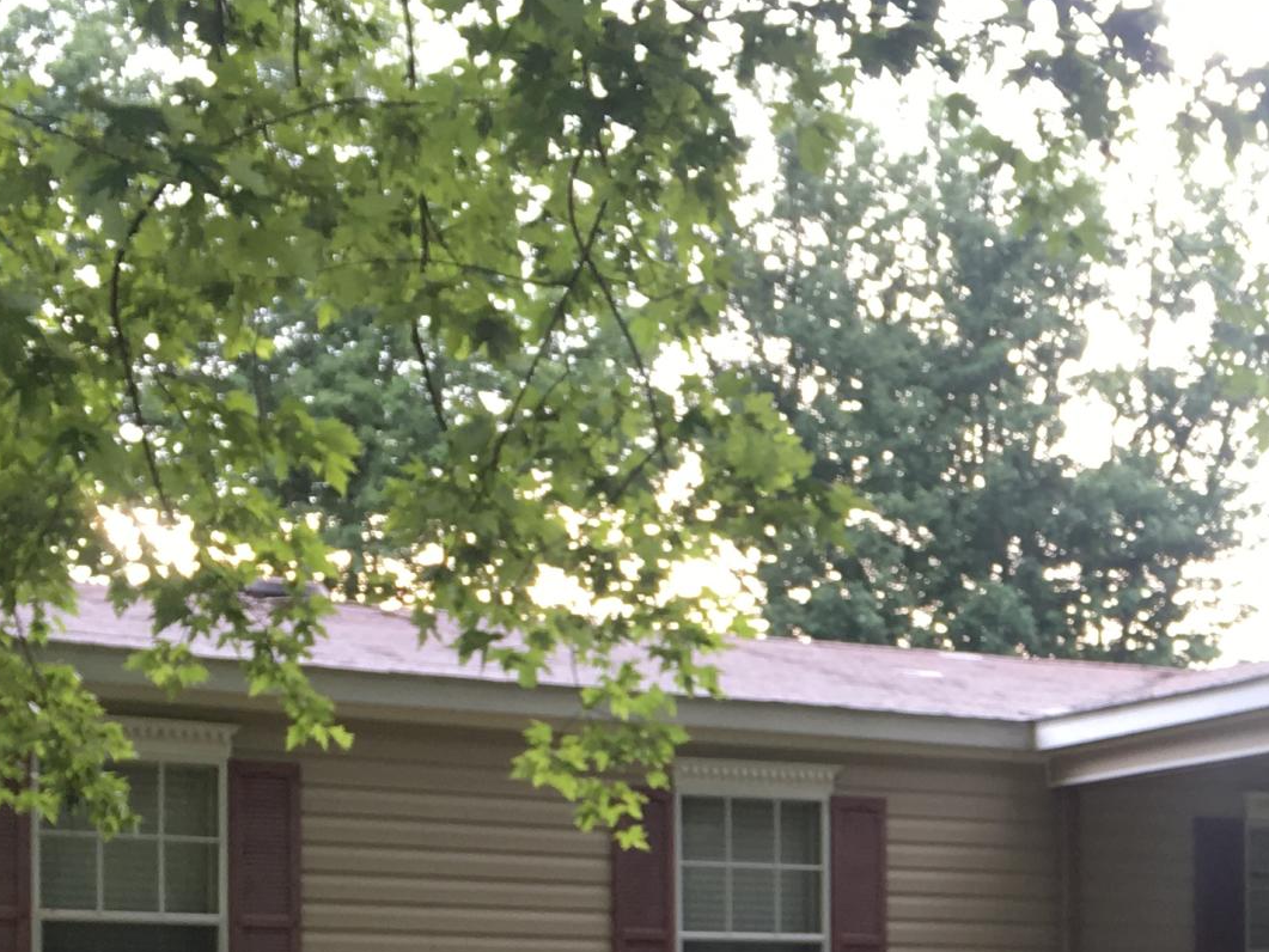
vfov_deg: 17.3
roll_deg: +0.3
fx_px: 3006
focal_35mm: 82
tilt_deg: +0.6
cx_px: 1286
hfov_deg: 22.8
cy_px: 1109
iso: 25
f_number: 2.2
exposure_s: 1/30
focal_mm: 4.15
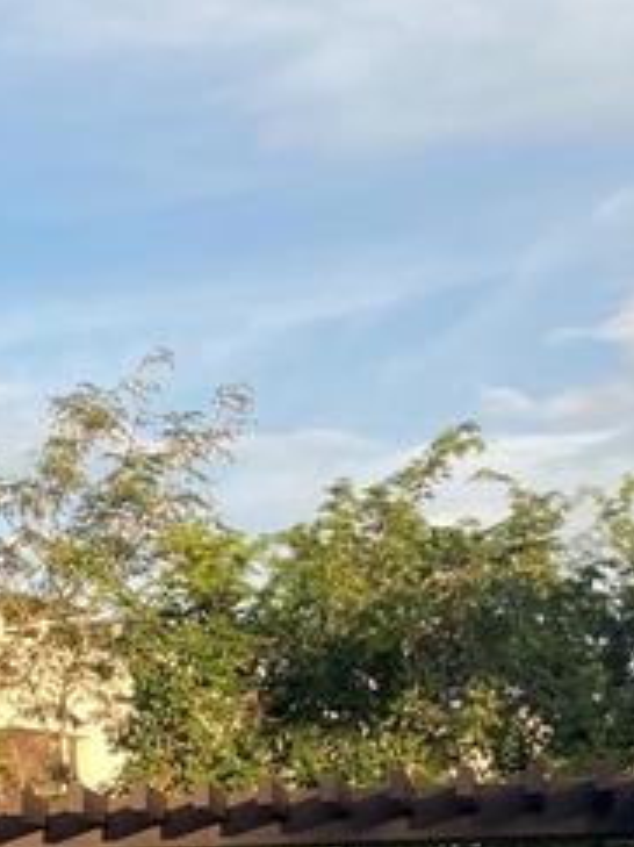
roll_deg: -1.0
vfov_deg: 15.8
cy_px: 1136
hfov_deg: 10.8
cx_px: -857
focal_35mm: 118
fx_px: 2884
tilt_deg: +0.2
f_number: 1.8
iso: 20
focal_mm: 3.99
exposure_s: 1/450
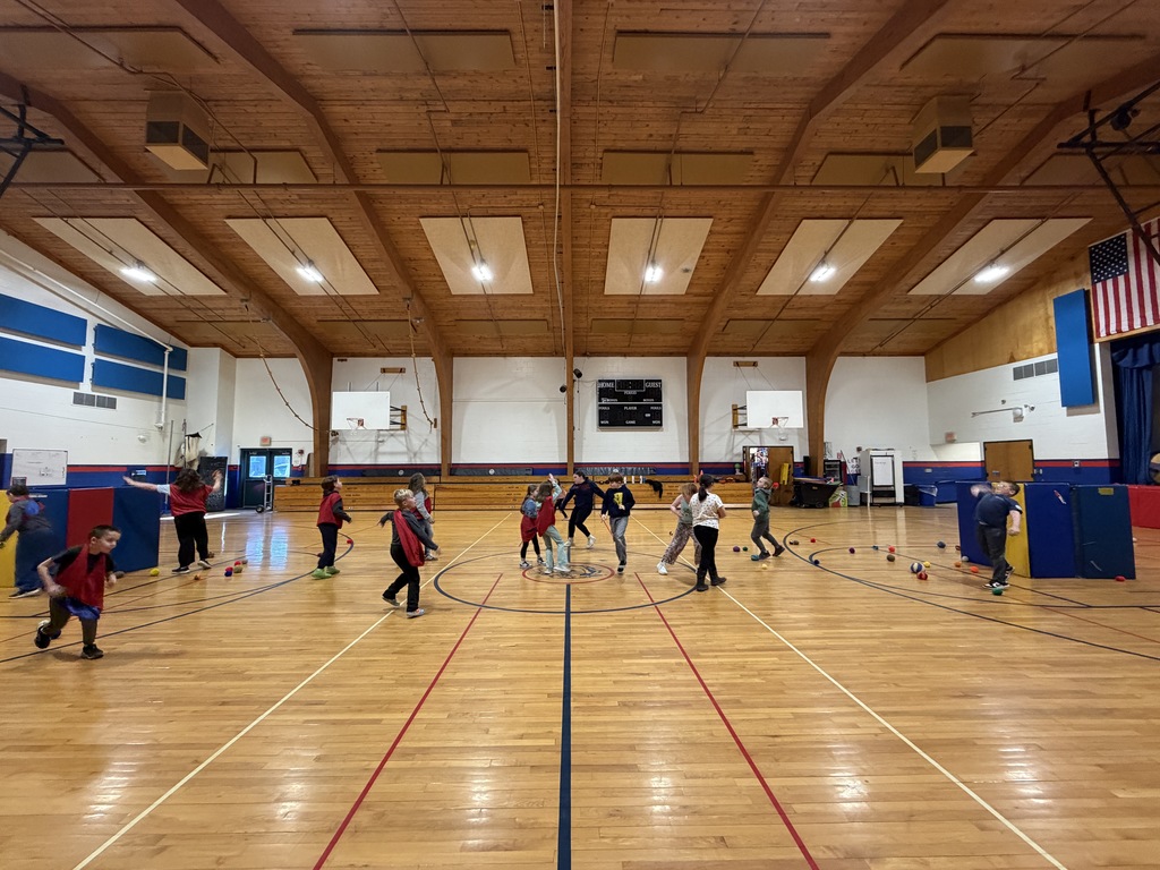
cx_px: 580
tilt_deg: +5.4
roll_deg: +0.3
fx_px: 469
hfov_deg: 102.1
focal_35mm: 14
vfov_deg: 85.7
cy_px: 435
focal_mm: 2.22
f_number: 2.2
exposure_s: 1/60
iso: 400
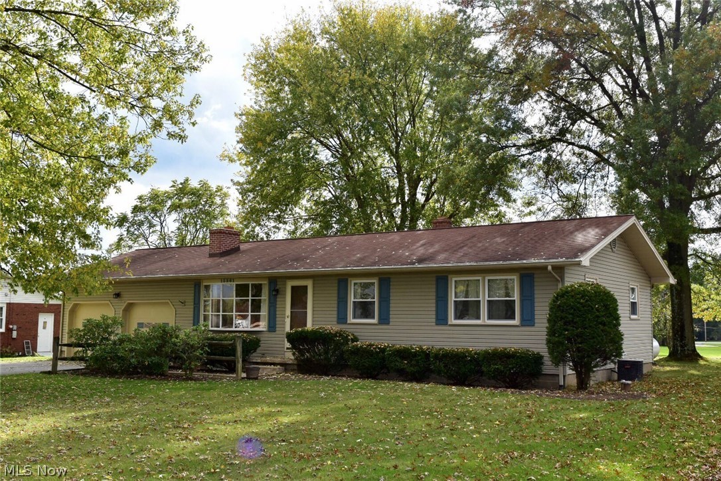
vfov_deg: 35.5
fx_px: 751
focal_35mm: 38
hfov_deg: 51.3
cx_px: 360
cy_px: 240
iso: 400
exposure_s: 1/400
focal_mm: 25
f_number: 11
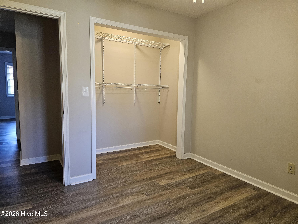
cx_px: 149
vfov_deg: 58.9
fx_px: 198
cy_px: 112
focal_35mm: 23
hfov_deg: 73.9
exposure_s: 1/240
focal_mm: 6.3
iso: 800
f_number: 1.7
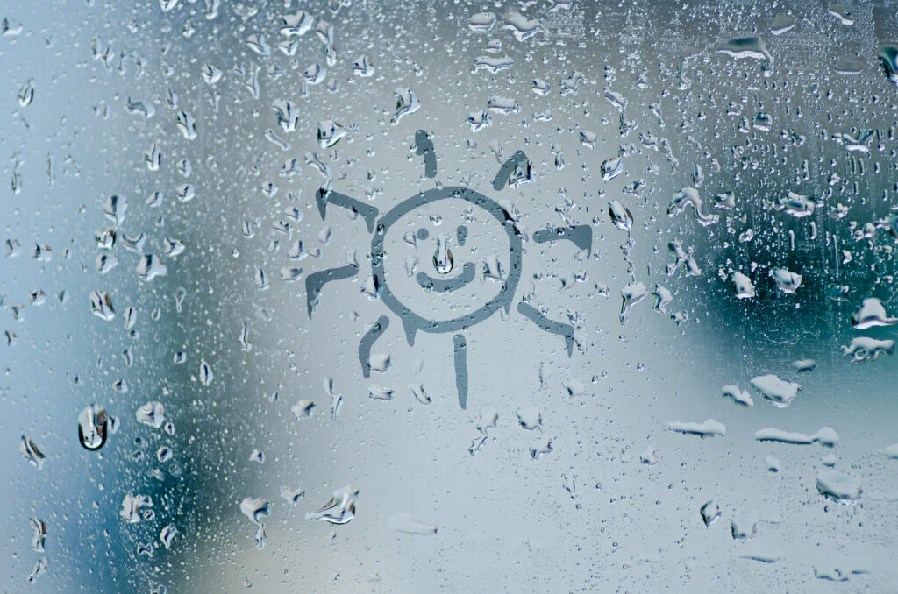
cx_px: 449
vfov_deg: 15.6
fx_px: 2165
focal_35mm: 87
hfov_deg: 23.4
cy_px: 297
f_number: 6.3
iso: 100
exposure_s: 1/20
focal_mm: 58
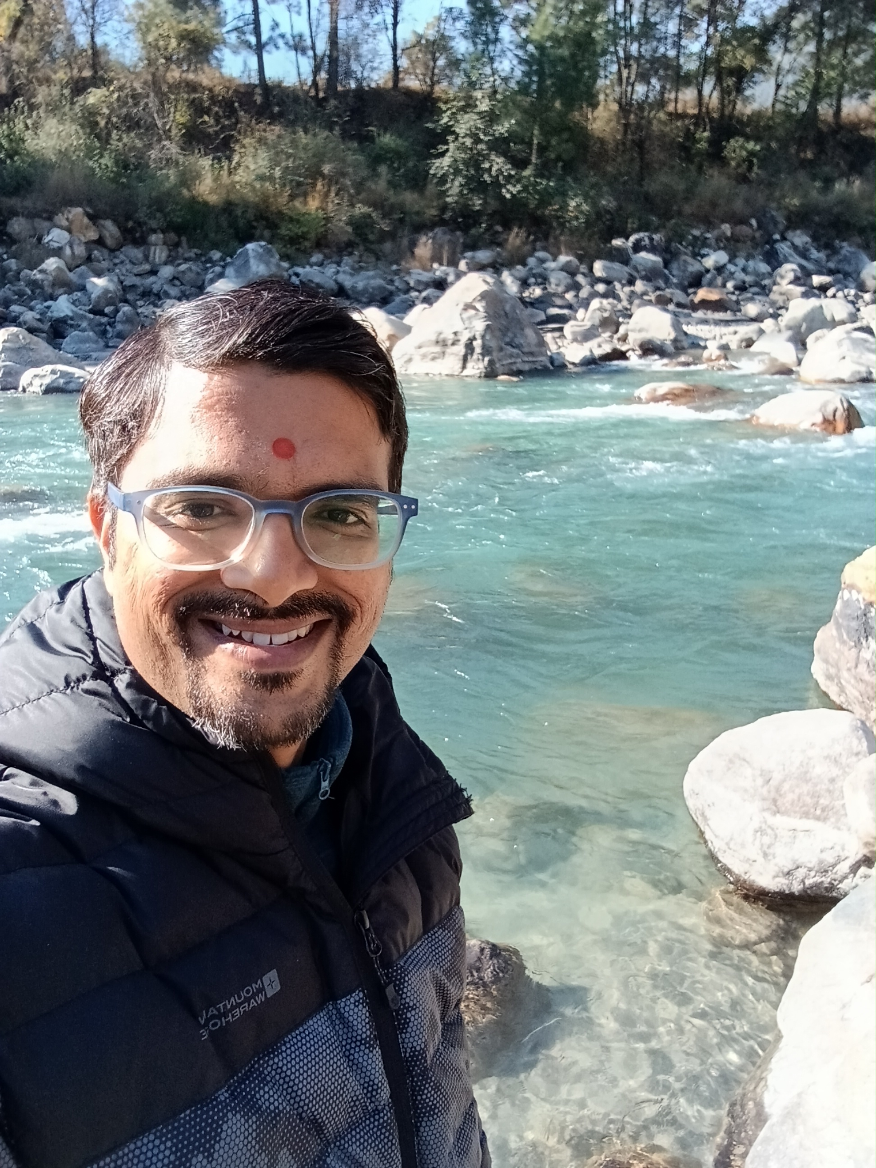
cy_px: 584
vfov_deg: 67.3
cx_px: 438
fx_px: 877
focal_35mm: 26
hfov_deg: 53.1
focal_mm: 2.24
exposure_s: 1/242
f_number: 2.2
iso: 50
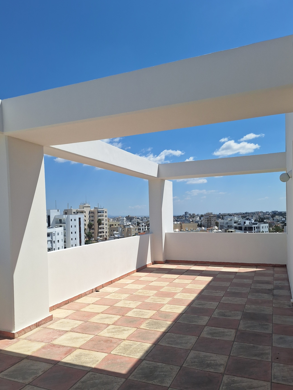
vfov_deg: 65.0
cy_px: 224
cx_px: 126
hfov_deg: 51.2
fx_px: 305
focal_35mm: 27
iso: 40
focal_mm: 5.54
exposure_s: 1/4566
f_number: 1.8
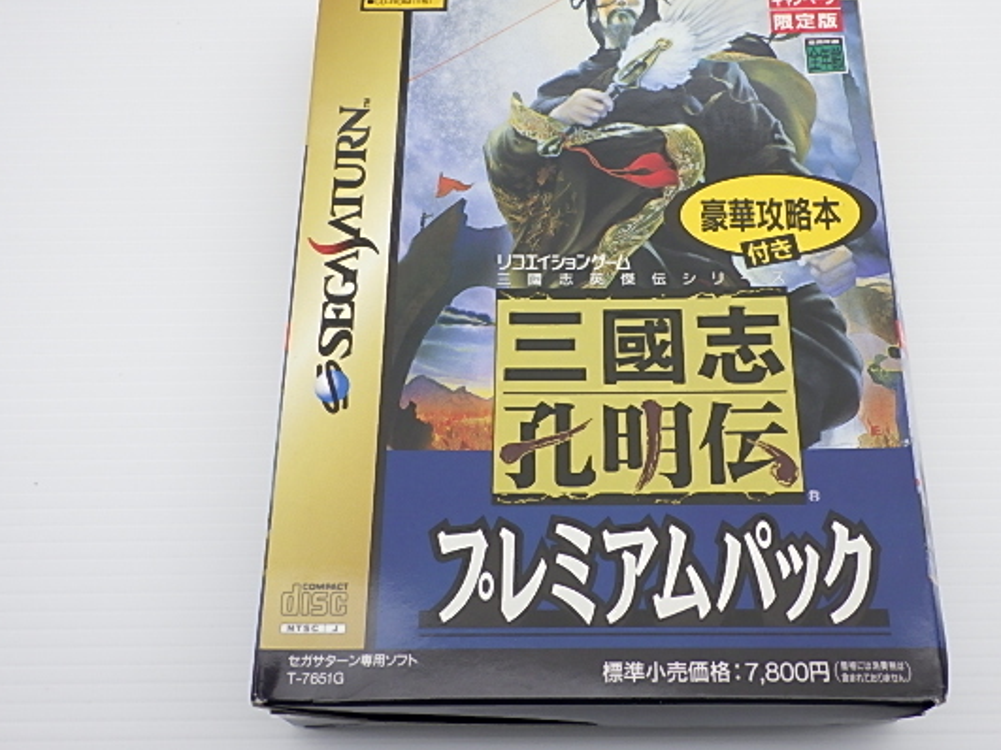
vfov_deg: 35.1
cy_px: 326
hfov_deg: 45.7
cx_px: 549
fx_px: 1185
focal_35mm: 41
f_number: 3.8
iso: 200
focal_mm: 6.1
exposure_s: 1/125
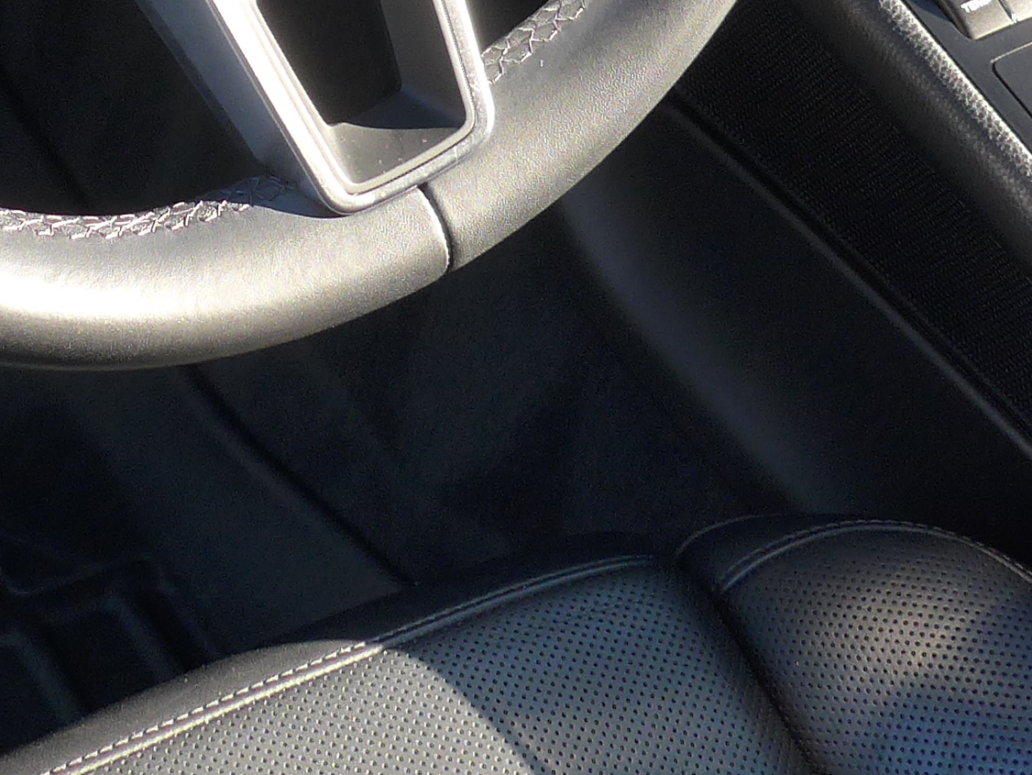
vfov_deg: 13.5
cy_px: -402
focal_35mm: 103
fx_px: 3071
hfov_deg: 19.1
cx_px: 414
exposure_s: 1/125
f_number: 2.8
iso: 125
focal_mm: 6
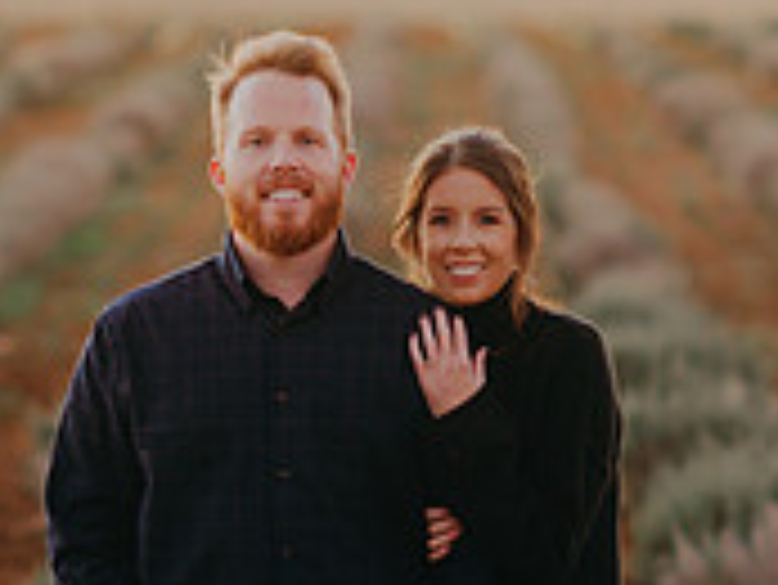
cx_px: 344
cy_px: 739
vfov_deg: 5.2
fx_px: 6432
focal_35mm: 286
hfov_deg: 6.9
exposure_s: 1/250
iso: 640
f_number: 2
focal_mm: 85
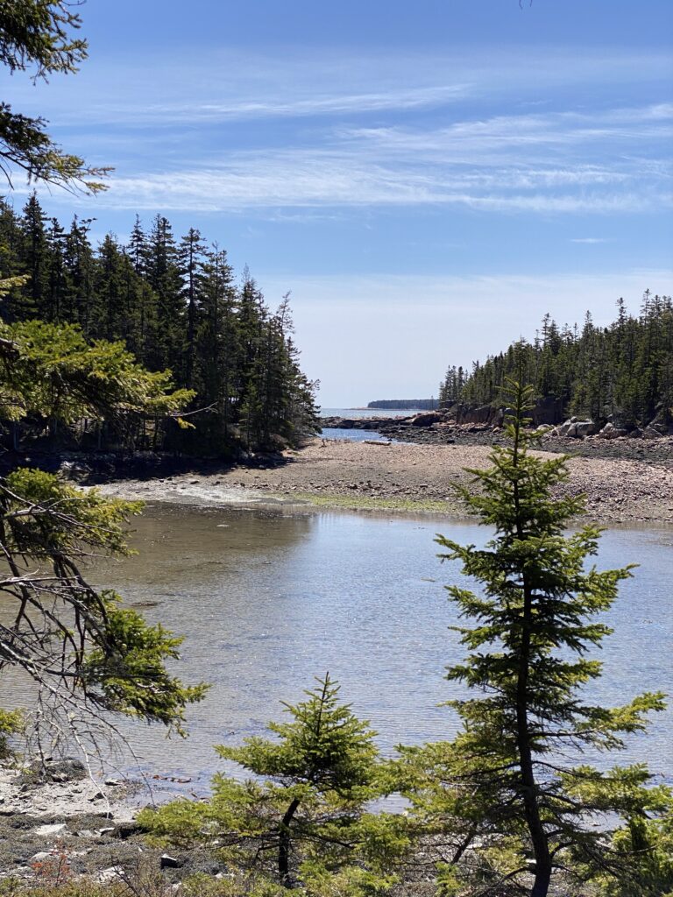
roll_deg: -0.8
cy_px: 448
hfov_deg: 28.0
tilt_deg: -1.5
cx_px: 336
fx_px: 1348
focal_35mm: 52
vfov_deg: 36.8
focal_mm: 6
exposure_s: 1/1916
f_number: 2
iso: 20
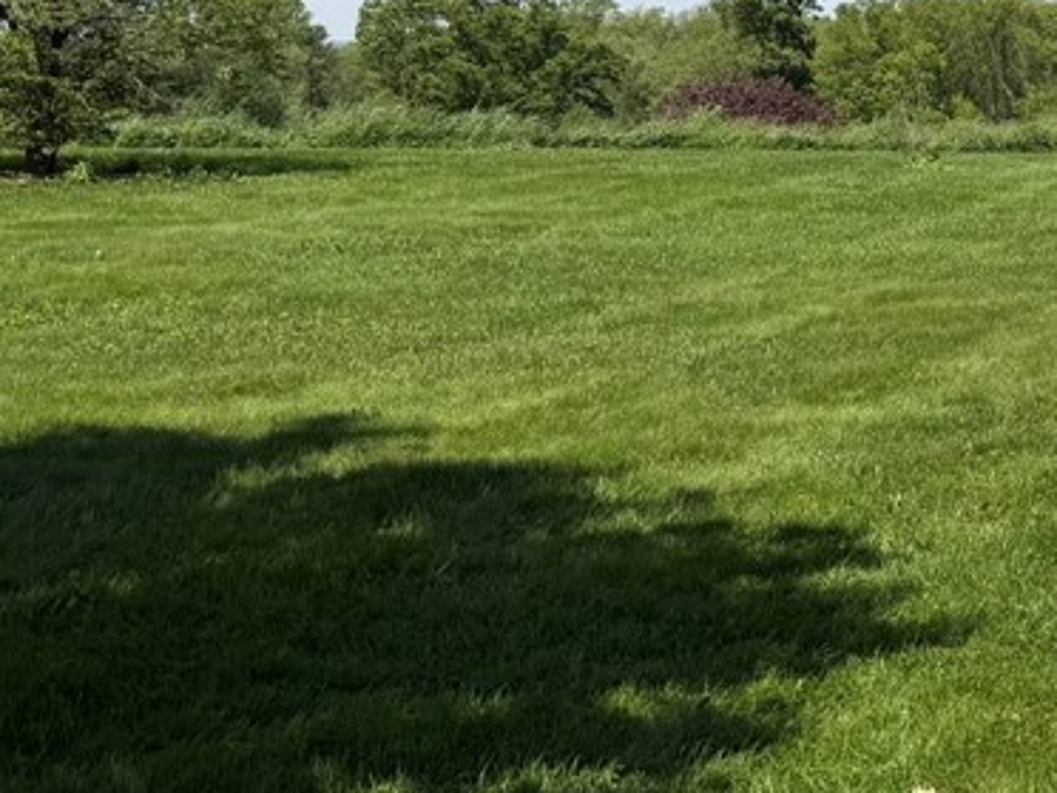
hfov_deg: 25.7
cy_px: 159
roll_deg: +0.7
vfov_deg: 22.0
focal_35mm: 66
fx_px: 2015
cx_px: 1333
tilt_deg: -2.3
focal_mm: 6.76
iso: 80
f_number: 1.78
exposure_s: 1/4673
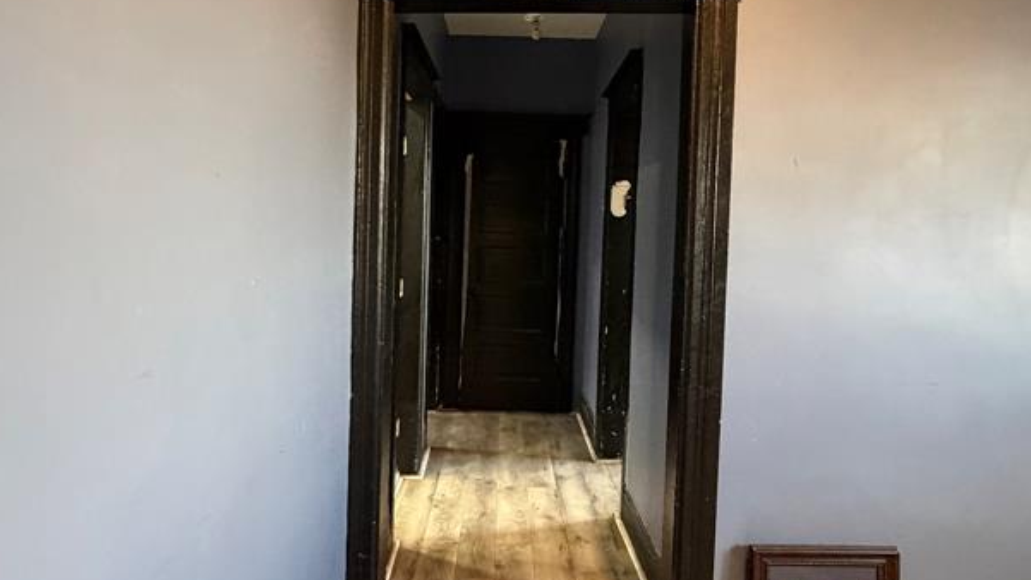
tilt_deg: -3.1
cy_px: 249
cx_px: 485
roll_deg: -1.3
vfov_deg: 44.3
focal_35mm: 26
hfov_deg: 71.8
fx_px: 711
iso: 800
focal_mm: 2.22
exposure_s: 1/60
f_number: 2.2
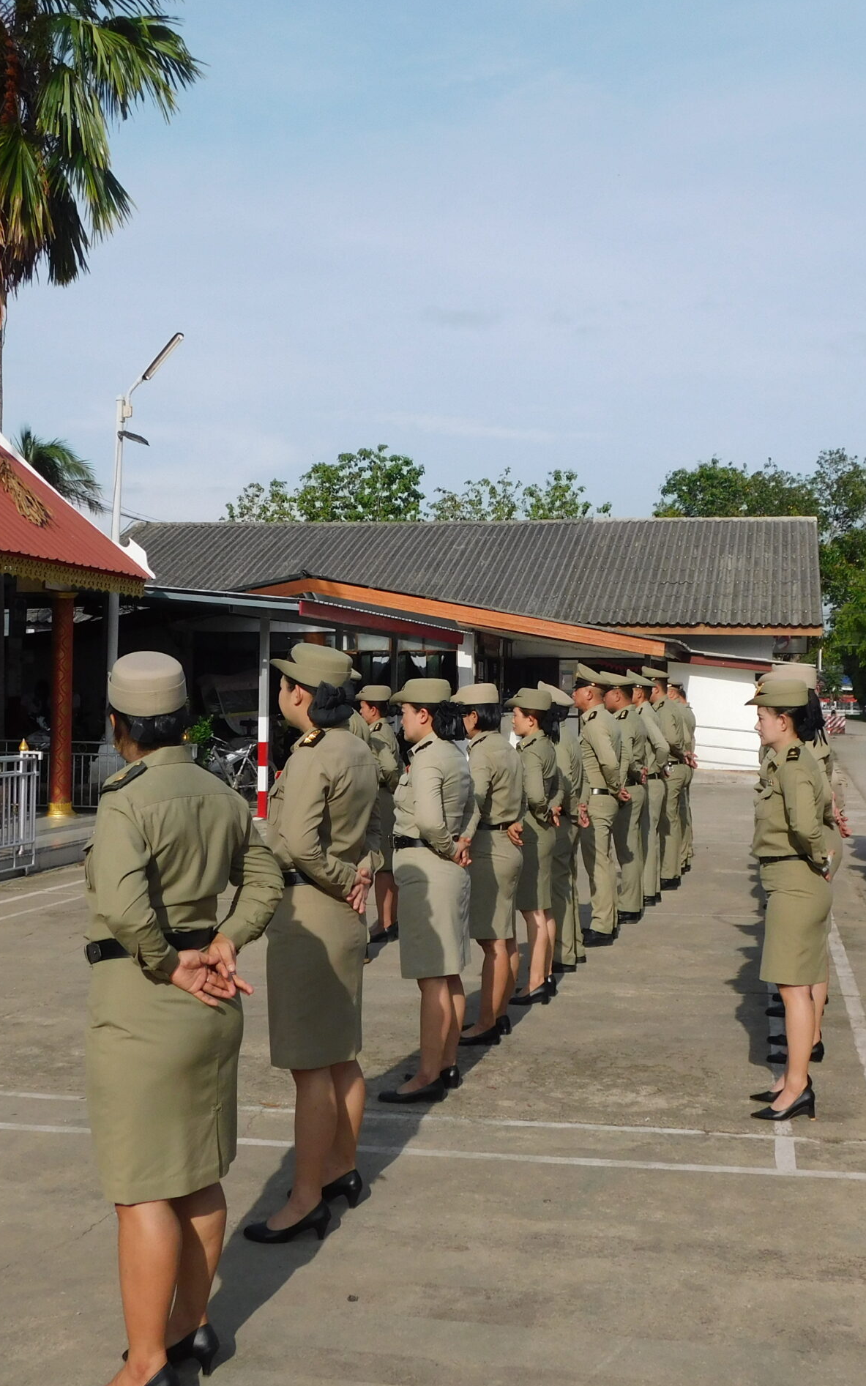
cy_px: 688
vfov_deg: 46.2
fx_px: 1624
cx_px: 484
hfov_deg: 29.8
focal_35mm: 43
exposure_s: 1/640
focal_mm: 5.3
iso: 125
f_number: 6.4
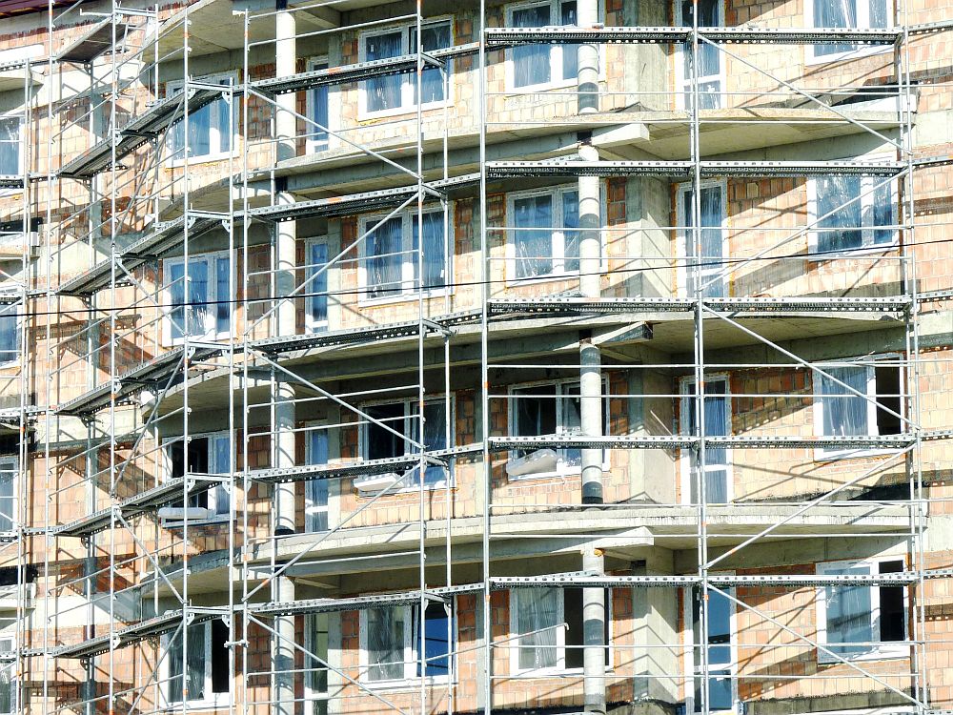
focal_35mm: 142
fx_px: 3909
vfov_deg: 10.4
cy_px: 358
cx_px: 476
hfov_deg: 13.9
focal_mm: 25.2
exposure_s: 1/320
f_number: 5.6
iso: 80
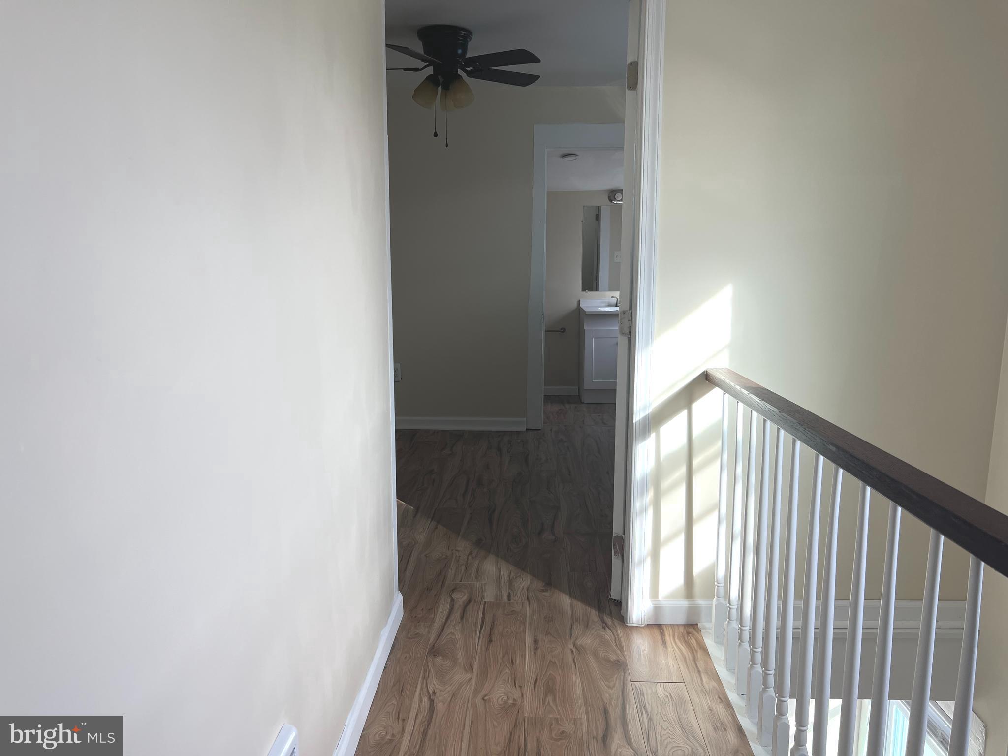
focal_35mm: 26
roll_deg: +0.3
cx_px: 504
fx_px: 757
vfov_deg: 53.1
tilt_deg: -9.6
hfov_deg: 67.3
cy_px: 378
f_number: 1.5
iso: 50
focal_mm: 5.7
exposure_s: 1/166
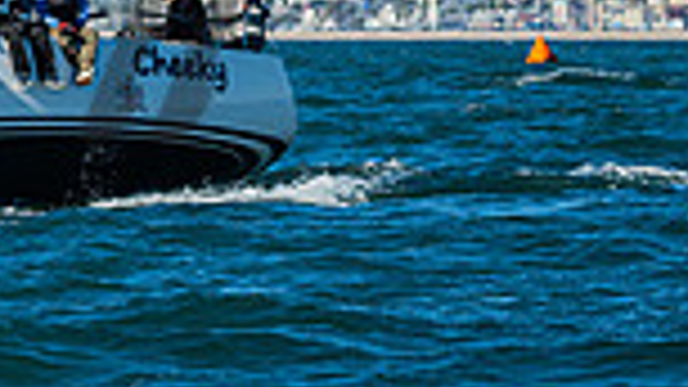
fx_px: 10506
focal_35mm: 576
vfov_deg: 2.1
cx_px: -117
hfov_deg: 3.7
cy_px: -479
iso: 400
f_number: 5.6
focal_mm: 145
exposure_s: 1/4000
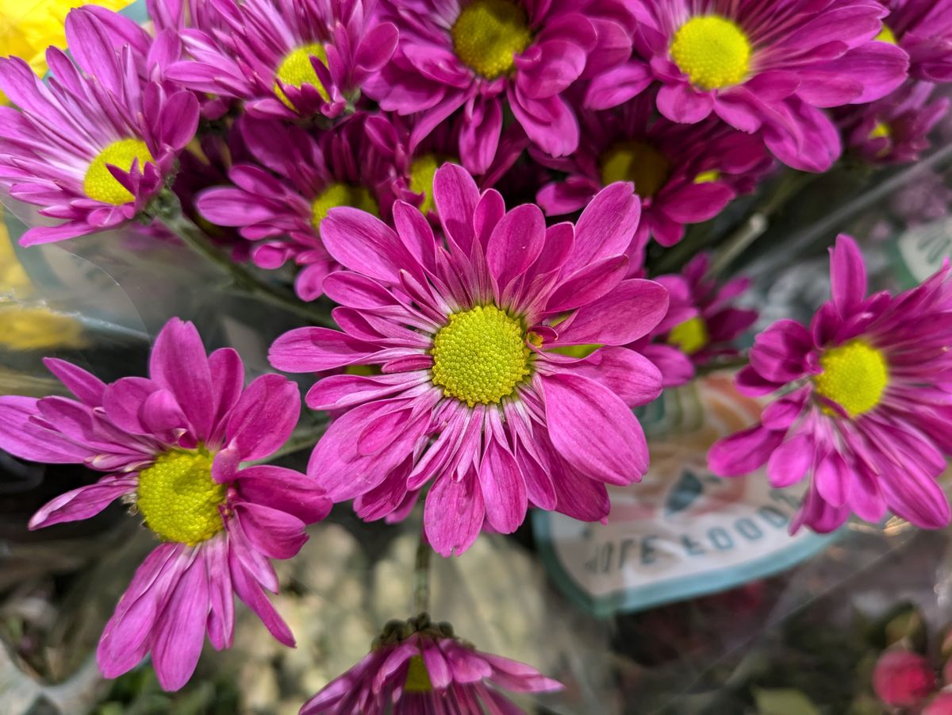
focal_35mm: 25
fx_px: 688
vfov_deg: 54.9
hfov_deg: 69.4
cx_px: 476
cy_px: 358
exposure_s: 1/40
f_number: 1.89
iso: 294
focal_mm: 5.43
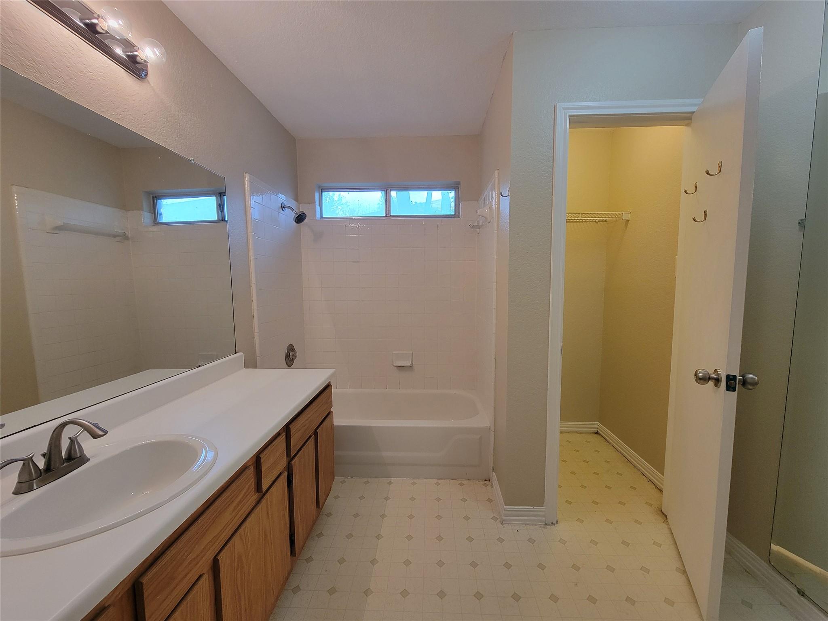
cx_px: 414
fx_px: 311
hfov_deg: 106.2
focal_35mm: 13
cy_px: 310
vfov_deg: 89.9
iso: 250
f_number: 2.2
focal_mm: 2.2
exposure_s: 1/60
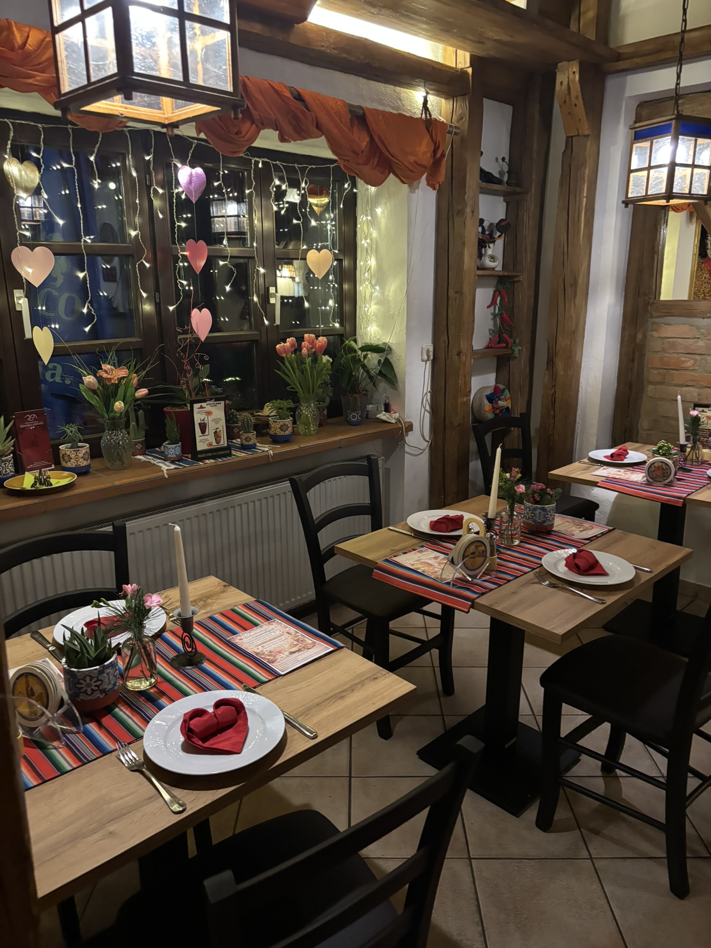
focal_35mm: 26
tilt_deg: -14.1
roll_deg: -0.9
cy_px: 474
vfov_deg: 67.3
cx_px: 356
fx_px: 712
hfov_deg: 53.1
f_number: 1.6
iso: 640
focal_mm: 5.96
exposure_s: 1/25
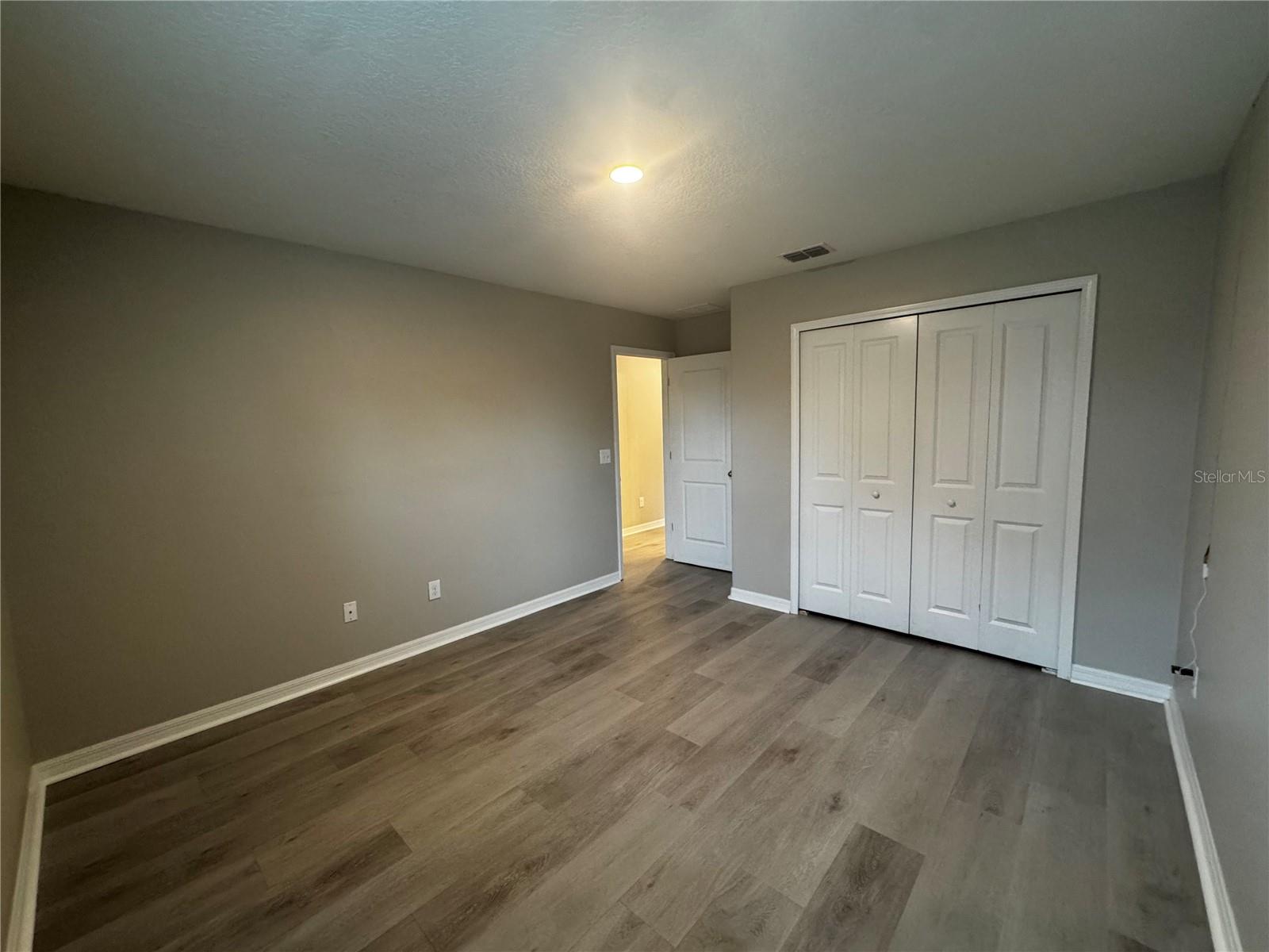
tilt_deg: -6.8
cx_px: 634
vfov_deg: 85.7
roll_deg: +1.6
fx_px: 513
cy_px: 476
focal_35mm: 14
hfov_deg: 102.1
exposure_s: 1/60
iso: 320
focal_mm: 2.22
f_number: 2.2
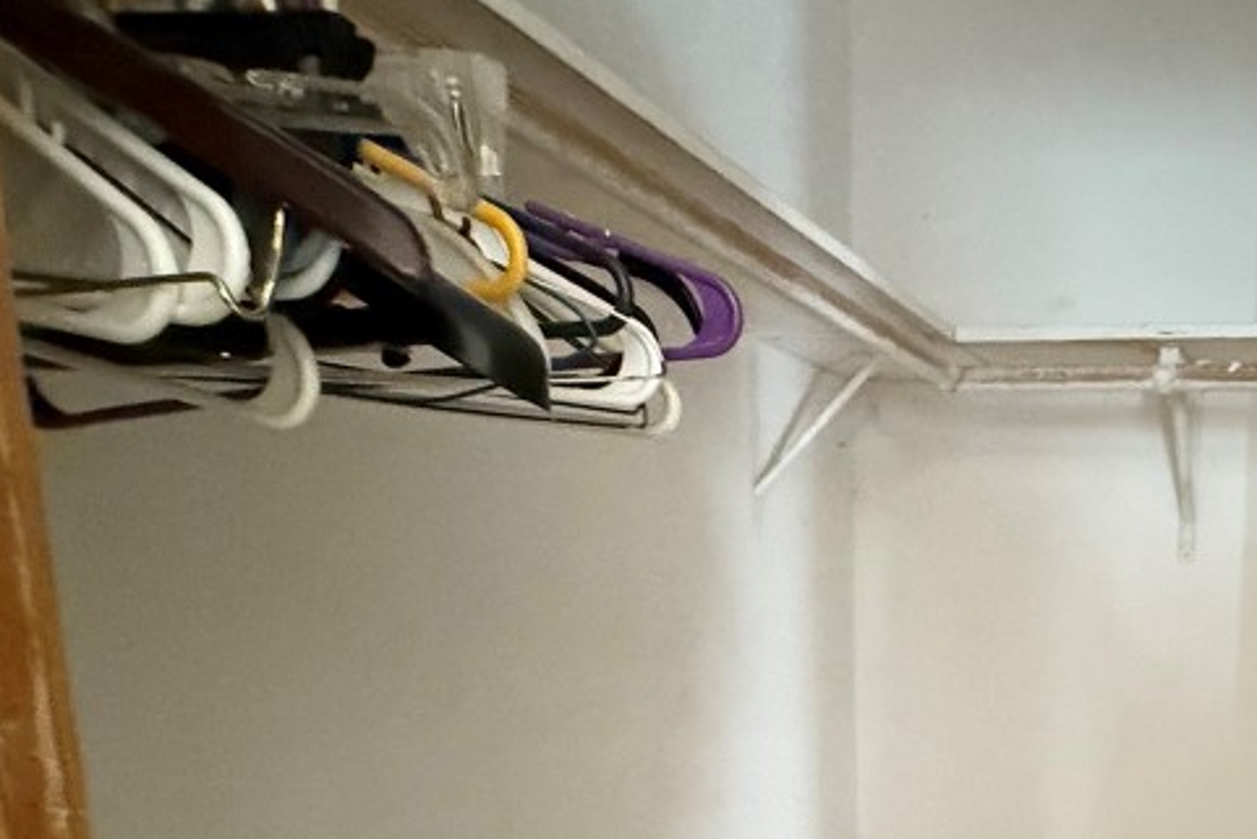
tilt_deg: -8.1
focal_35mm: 31
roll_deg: -2.1
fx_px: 1083
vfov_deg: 38.2
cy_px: 818
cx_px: 1145
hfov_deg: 52.5
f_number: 2.2
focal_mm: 2.22
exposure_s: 1/60
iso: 1000
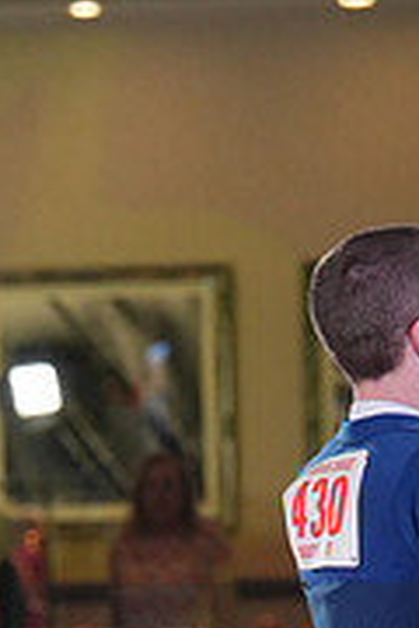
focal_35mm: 512
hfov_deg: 2.7
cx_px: 494
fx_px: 8938
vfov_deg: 4.0
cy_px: 701
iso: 1250
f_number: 4
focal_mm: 106
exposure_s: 1/400
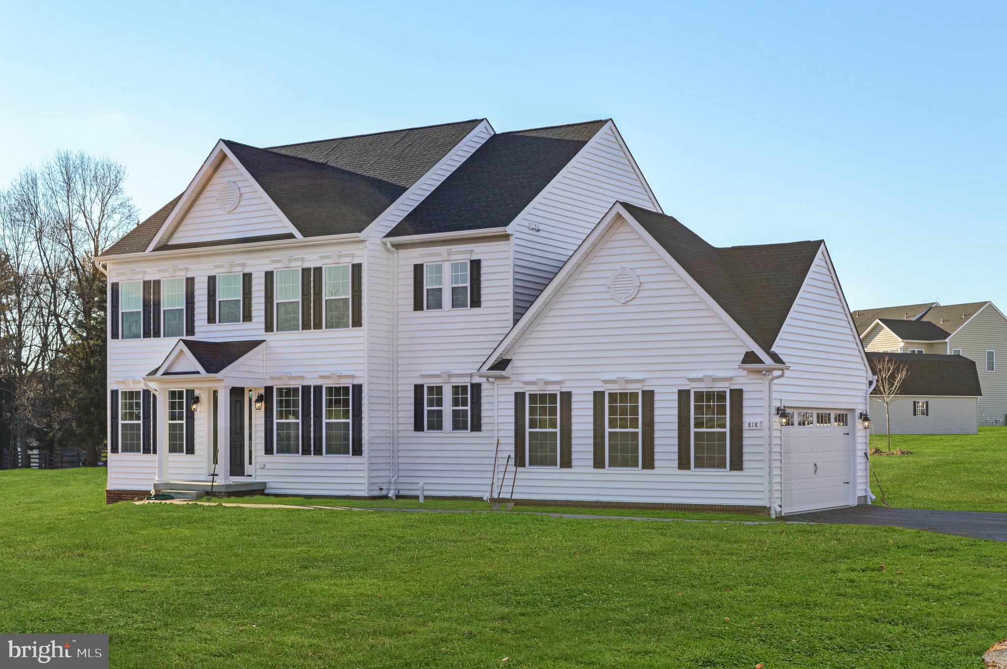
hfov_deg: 41.2
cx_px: 504
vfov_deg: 28.0
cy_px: 334
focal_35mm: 48
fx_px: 1341
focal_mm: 32
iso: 100
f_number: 7.1
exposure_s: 1/200
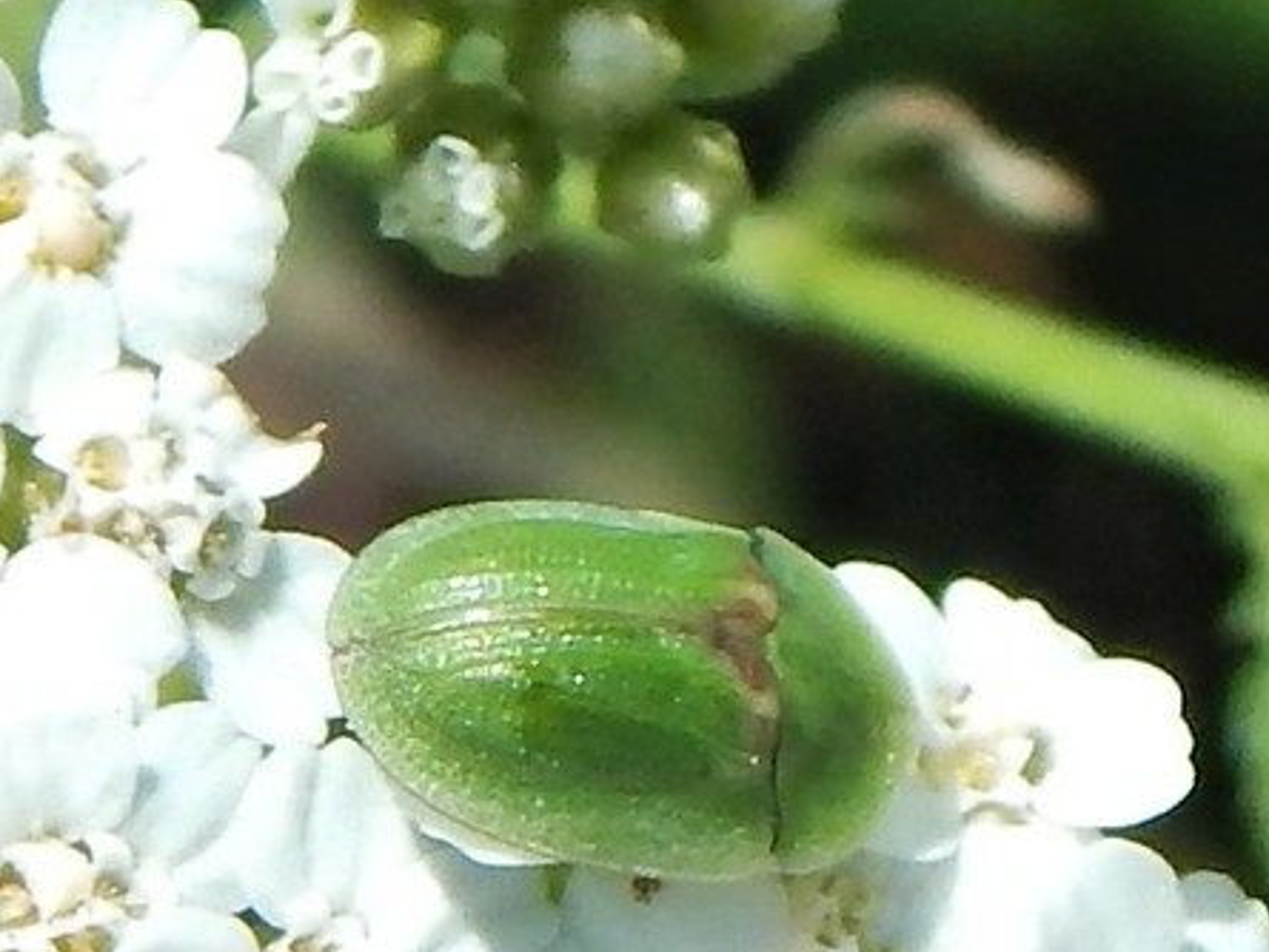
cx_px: 669
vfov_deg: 16.0
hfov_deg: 21.3
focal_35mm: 92
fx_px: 3374
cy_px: 727
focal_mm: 8.6
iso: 125
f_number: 3.7
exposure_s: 1/1250
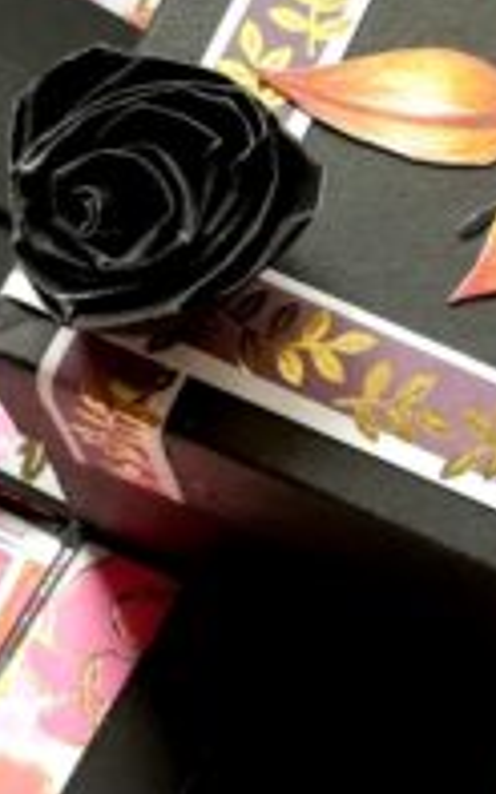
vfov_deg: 24.6
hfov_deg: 15.2
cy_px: 427
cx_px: 524
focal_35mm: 84
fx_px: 1818
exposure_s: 1/112
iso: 50
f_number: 2.2
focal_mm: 3.83
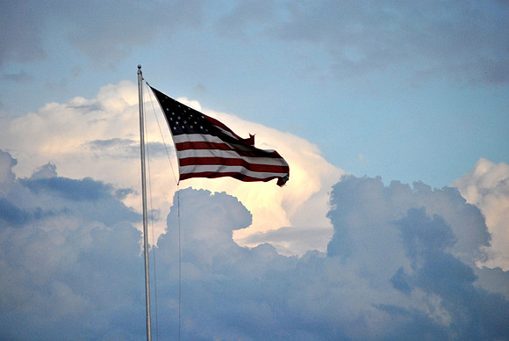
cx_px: 254
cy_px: 170
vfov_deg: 7.3
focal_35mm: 188
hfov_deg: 11.0
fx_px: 2654
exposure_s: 1/500
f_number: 4.8
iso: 640
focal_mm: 125
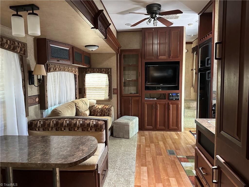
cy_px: 94
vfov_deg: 56.8
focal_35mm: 24
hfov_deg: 71.6
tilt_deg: -4.7
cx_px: 124
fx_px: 173
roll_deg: +0.2
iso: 800
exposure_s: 1/60
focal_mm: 6.86
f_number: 1.78
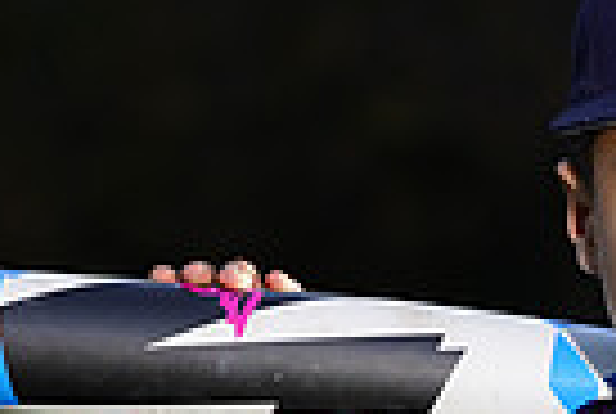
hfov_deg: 2.6
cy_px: 488
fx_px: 13393
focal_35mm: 781
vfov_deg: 1.8
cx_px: 760
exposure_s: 1/160
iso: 320
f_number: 7.1
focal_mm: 185
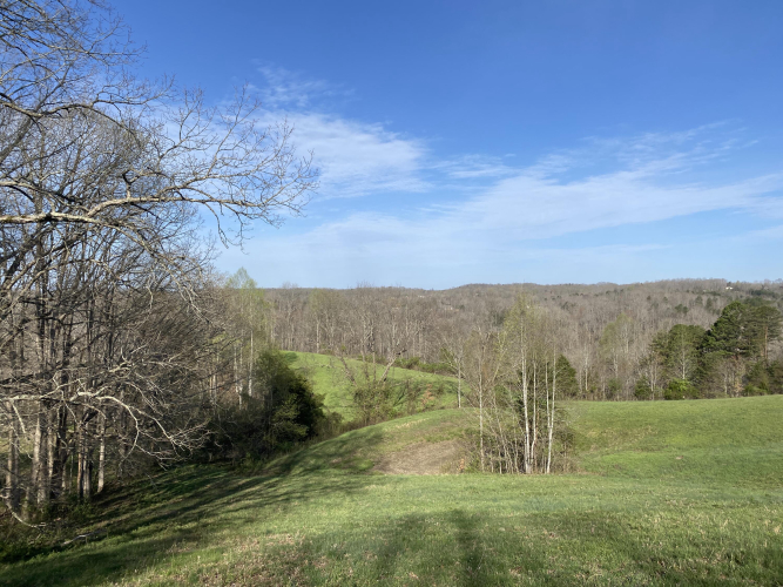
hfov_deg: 67.3
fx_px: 588
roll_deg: -0.9
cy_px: 294
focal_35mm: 26
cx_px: 392
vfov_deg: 53.0
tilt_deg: +0.2
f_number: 1.8
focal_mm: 4.25
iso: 32
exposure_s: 1/3125
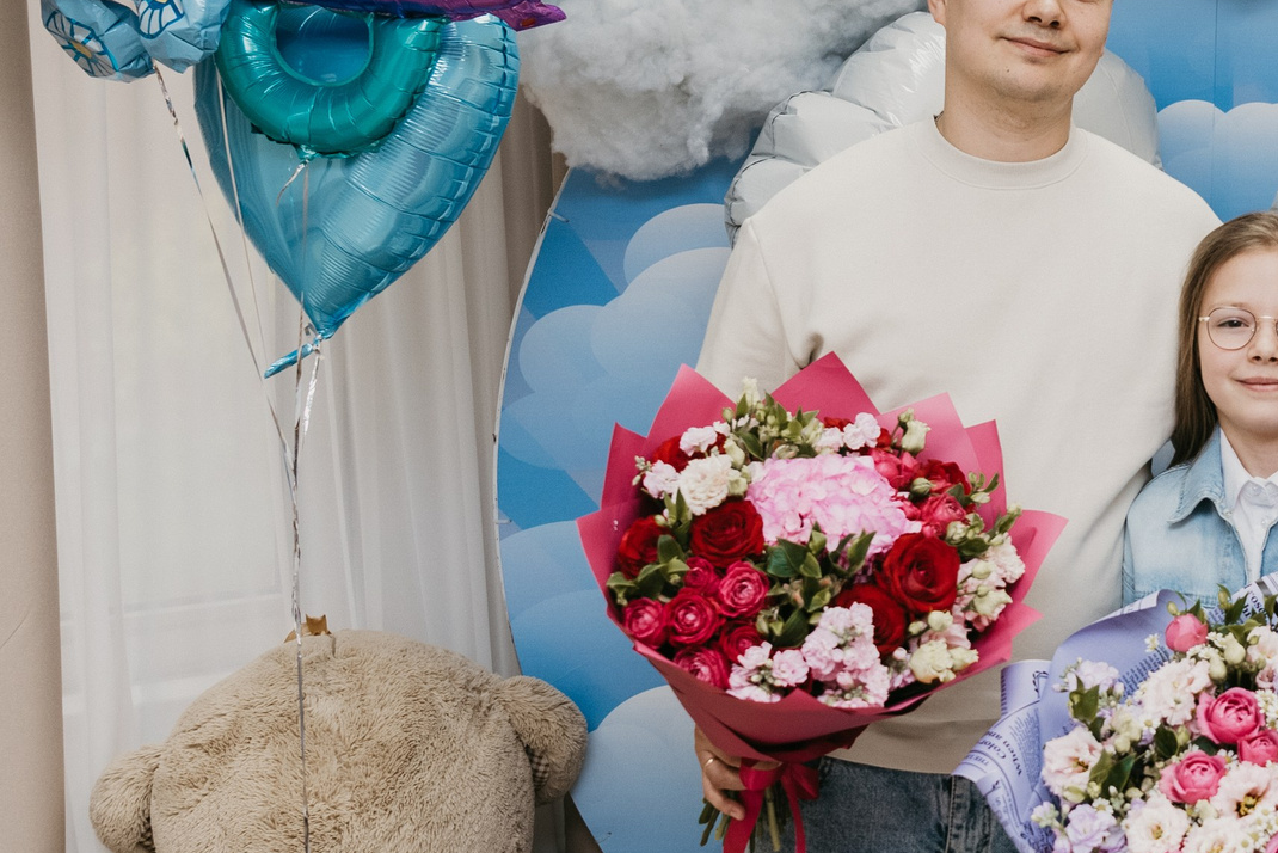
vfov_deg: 18.1
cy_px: 283
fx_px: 2663
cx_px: 1147
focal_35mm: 75
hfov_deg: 26.1
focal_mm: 30
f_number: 4
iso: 200
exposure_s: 1/160
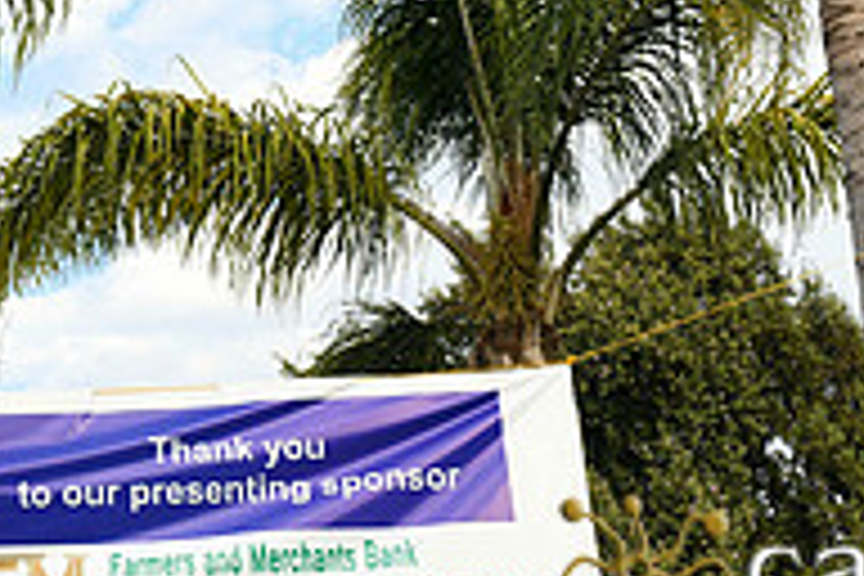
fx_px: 2760
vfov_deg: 11.7
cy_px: -83
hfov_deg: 17.1
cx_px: -144
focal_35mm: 115
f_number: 7.1
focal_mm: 38
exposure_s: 1/200
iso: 250
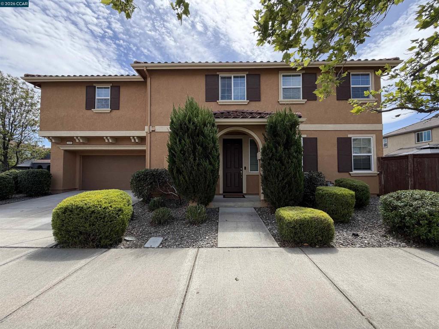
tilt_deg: +3.1
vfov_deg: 85.7
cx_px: 220
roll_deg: +0.5
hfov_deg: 102.1
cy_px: 164
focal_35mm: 14
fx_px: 178
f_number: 2.2
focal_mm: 2.22
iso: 40
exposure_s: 1/751
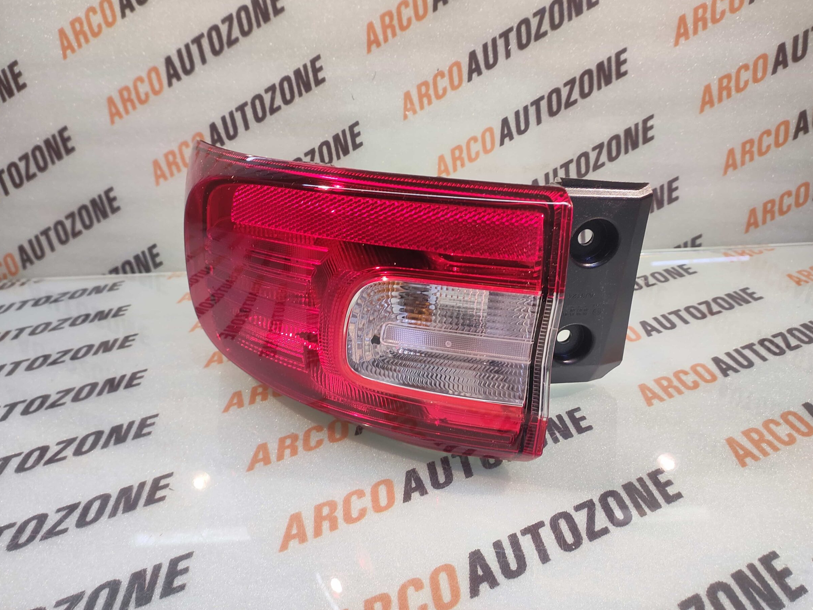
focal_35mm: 18
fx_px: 423
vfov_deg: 71.6
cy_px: 294
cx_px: 391
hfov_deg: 87.7
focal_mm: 4.74
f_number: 1.79
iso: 235
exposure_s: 1/33
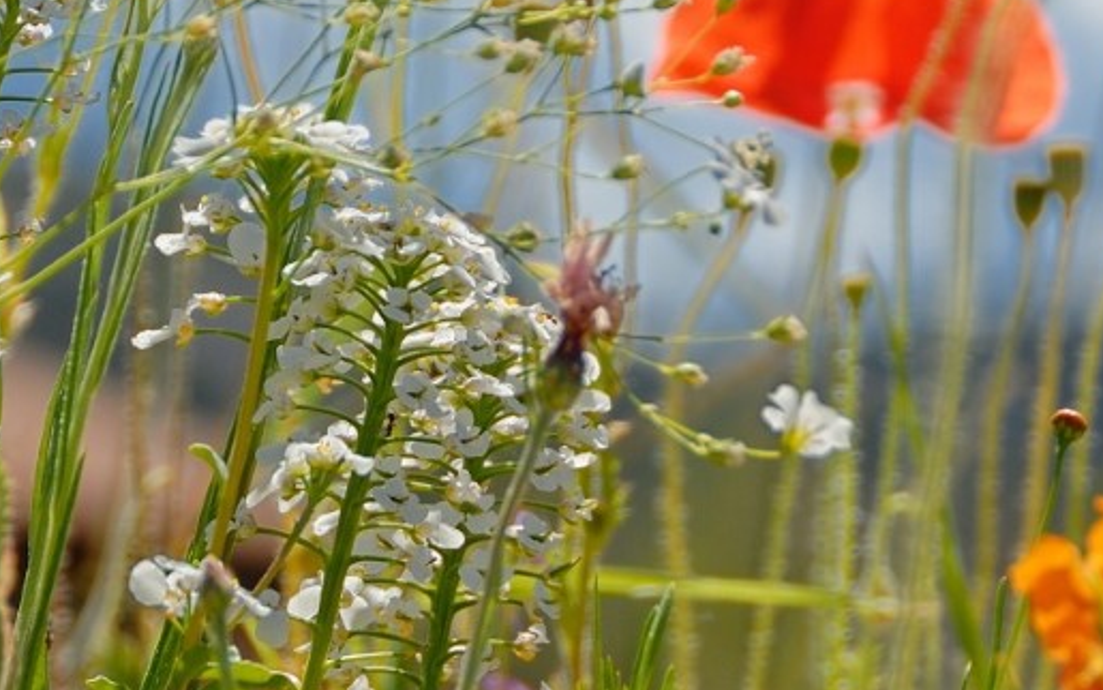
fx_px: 17287
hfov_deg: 3.7
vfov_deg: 2.3
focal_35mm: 575
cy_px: 306
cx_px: 324
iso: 100
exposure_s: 1/320
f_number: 9
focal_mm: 120
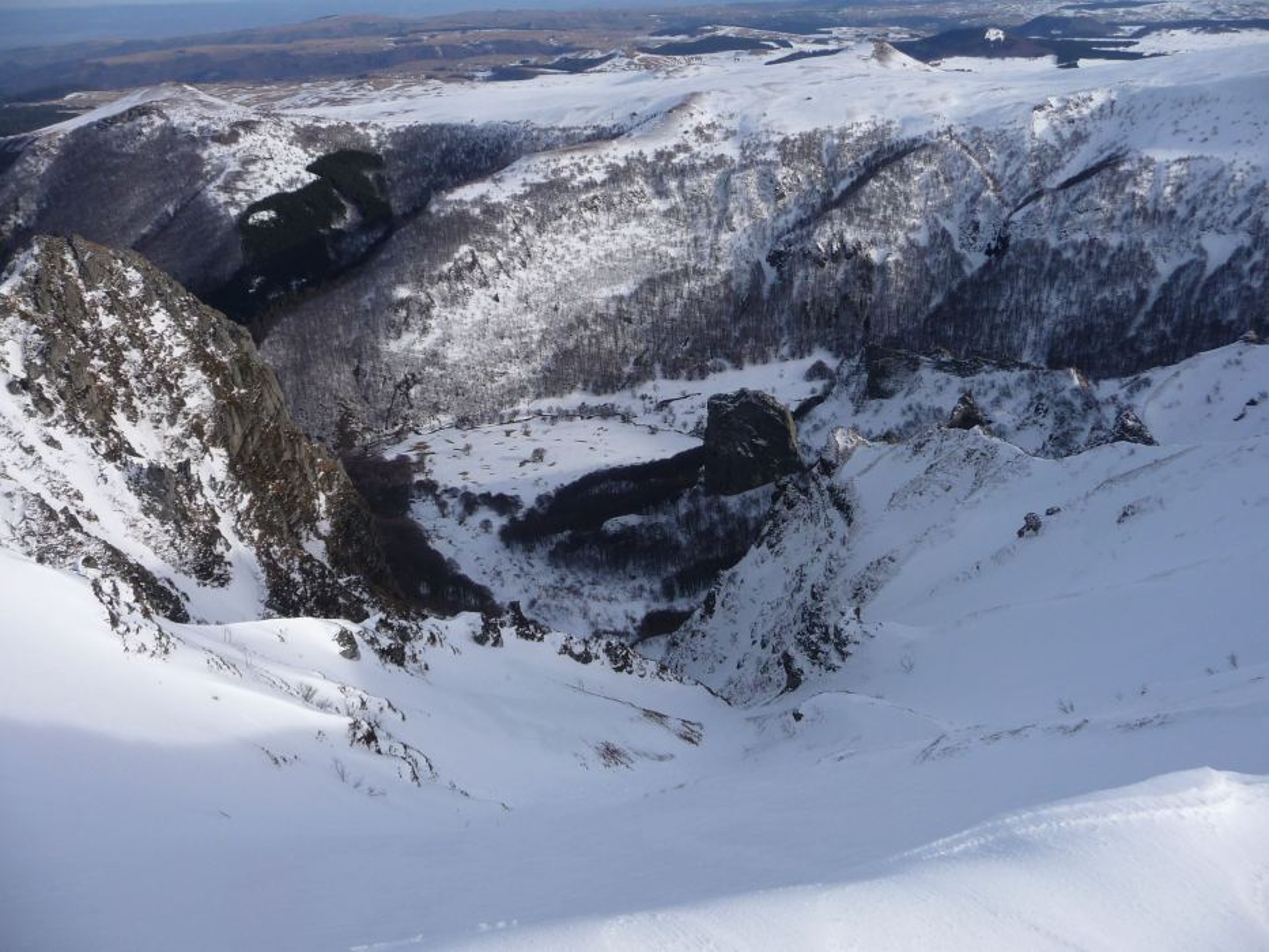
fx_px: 1027
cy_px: 476
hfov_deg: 63.4
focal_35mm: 28
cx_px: 634
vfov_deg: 49.8
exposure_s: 1/250
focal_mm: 4.7
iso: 100
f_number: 8
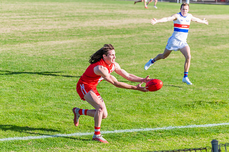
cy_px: 76
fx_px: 954
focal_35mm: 150
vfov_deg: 9.2
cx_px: 114
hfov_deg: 13.7
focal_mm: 150
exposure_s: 1/1600
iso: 800
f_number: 8
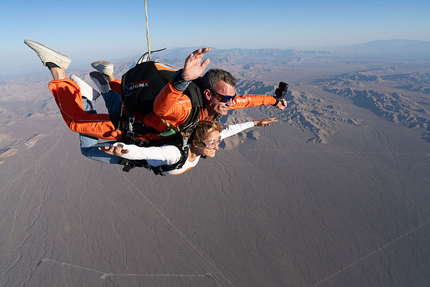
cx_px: 215
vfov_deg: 53.2
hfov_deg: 73.7
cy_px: 144
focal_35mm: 24
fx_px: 287
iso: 800
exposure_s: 1/2000
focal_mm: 24
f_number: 8
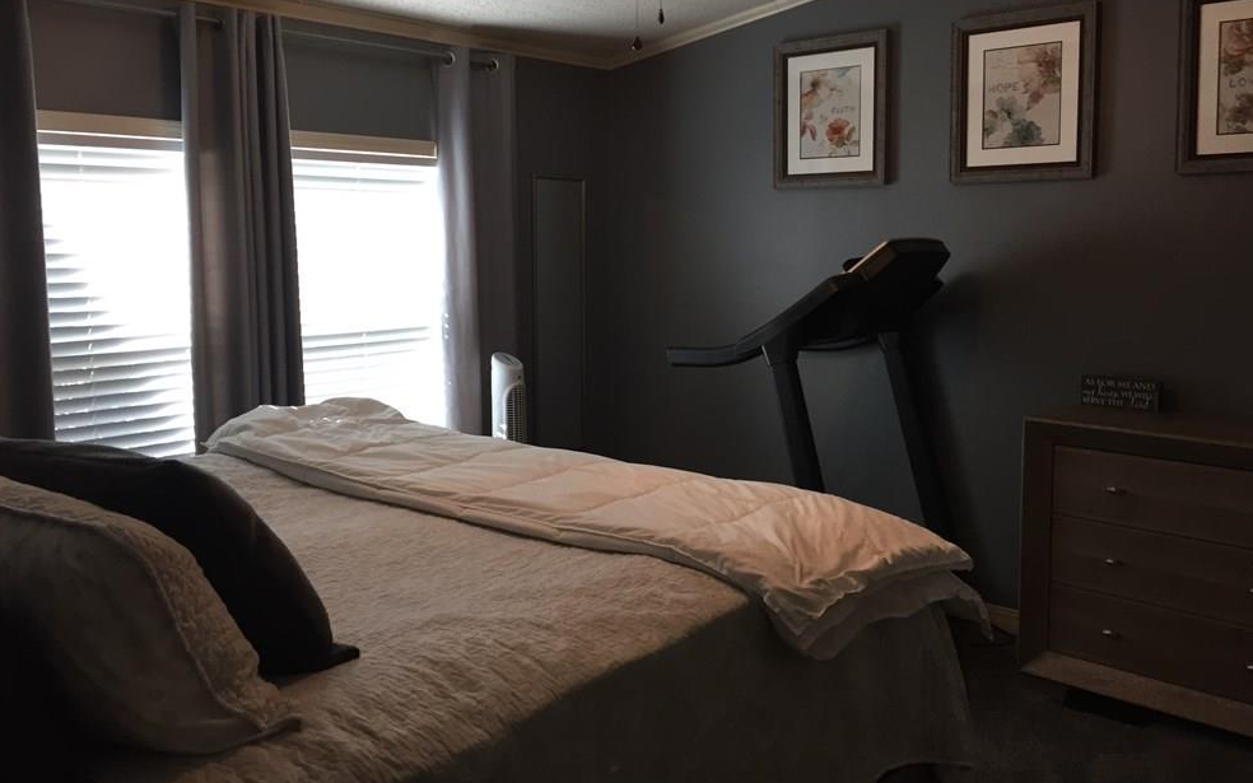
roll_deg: -0.5
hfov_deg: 59.7
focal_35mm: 32
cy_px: 334
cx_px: 634
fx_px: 1093
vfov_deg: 39.3
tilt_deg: -7.5
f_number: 2.2
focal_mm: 4.15
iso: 40
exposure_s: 1/30
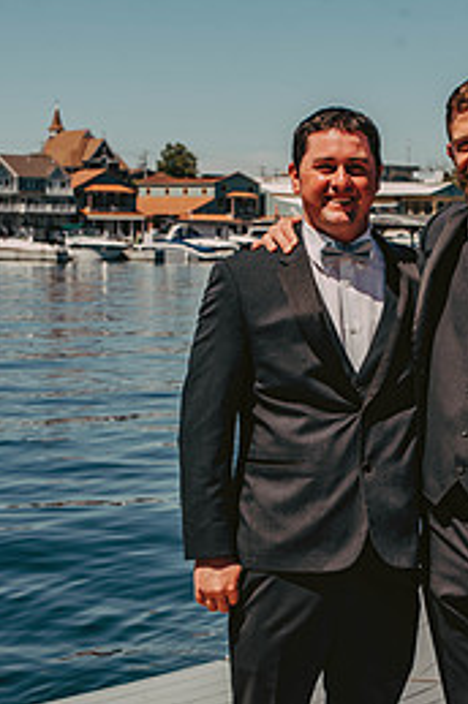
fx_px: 1701
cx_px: 362
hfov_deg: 15.6
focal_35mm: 87
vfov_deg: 23.3
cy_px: 468
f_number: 6.3
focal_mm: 50
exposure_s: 1/500
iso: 125
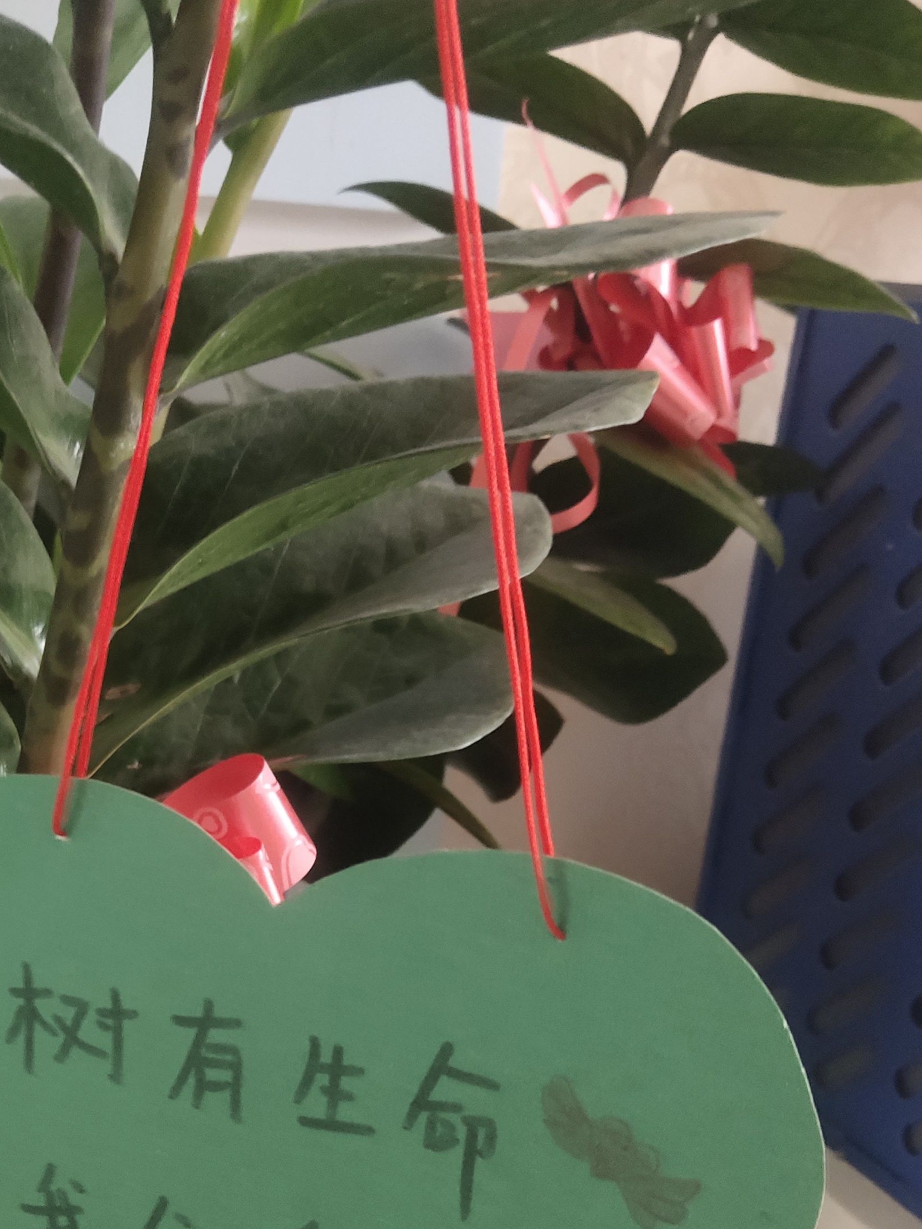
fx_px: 1882
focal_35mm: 53
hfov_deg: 27.4
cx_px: 301
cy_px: 909
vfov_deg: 35.4
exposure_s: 1/25
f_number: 1.8
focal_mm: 4.27
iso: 812
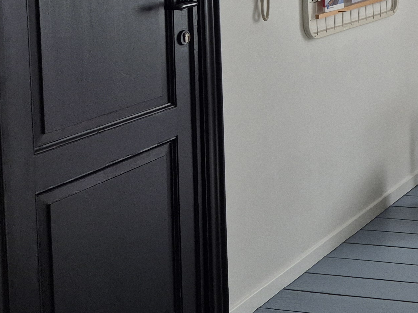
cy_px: -40
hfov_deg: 23.3
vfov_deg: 19.2
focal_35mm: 73
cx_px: 559
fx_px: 881
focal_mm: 5.4
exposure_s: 1/180
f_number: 1.8
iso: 50
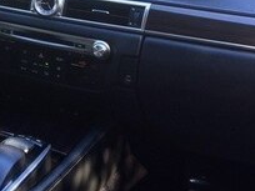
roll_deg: -1.4
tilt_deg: -8.9
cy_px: -57
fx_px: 692
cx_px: -58
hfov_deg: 19.5
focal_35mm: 94
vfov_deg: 15.0
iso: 40
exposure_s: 1/50
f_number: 2.2
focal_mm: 4.15
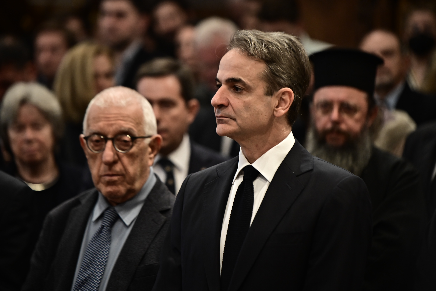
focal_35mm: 200
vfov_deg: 6.9
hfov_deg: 10.3
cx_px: 218
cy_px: 146
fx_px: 2422
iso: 2500
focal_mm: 200
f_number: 3.2
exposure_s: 1/250
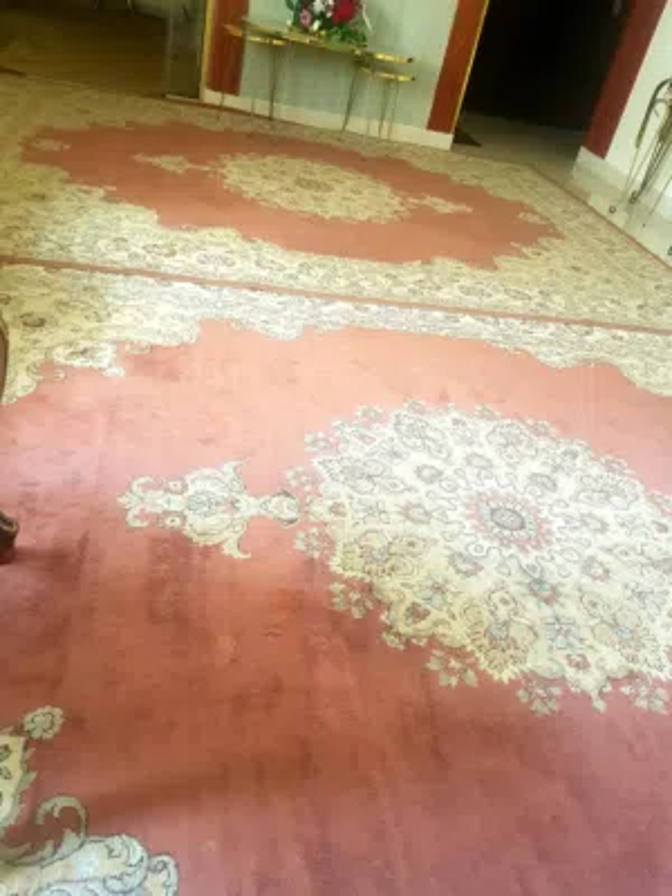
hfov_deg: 53.1
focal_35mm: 26
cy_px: 448
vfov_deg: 67.3
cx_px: 336
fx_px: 673
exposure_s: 1/18
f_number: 1.7
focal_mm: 4.2
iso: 200
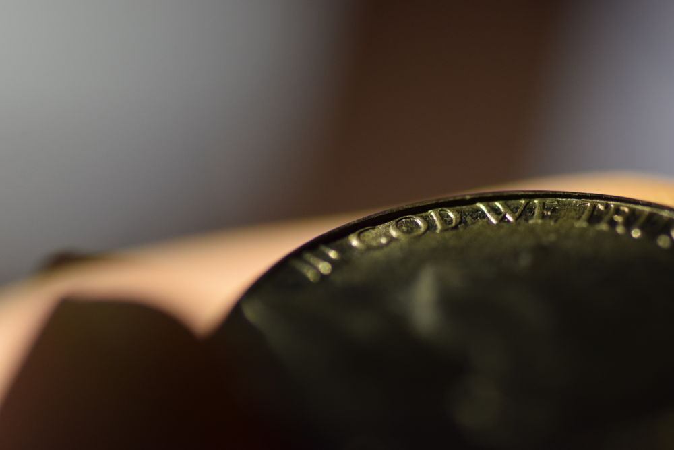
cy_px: 225
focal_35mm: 135
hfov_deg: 15.2
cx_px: 337
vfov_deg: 10.2
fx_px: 2528
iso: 800
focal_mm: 90
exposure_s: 1/80
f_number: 8
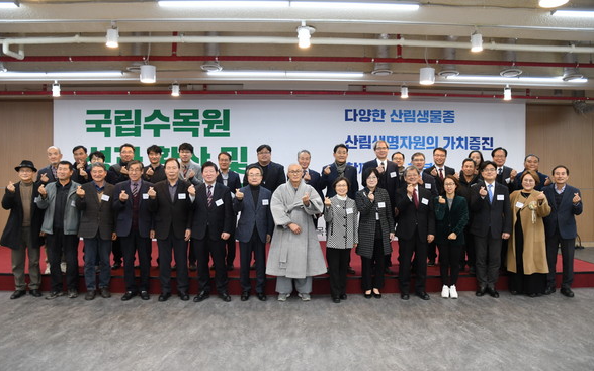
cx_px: 293
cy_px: 170
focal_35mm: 25
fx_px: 405
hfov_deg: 72.5
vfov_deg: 49.2
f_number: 4
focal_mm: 16
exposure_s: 1/100
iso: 640
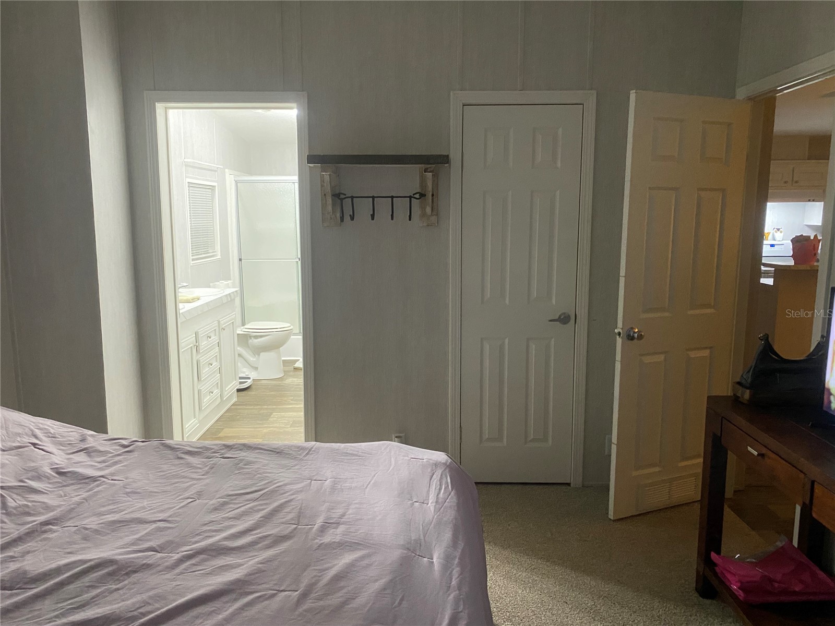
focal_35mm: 26
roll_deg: +1.7
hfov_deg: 67.3
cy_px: 313
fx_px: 627
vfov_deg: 53.1
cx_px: 418
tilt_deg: -6.4
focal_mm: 4.25
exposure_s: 1/40
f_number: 1.8
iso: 500
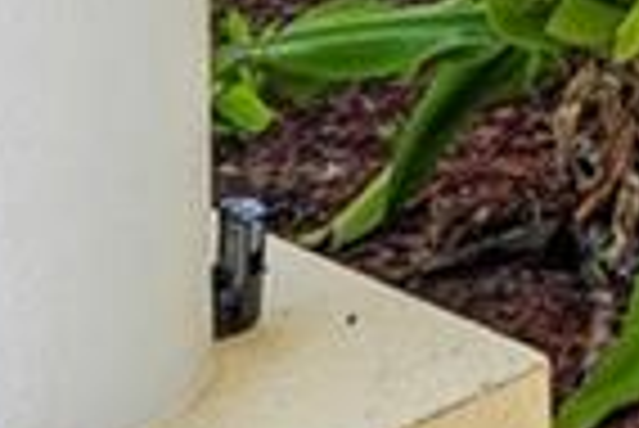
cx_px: 1516
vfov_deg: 10.2
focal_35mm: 115
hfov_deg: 13.3
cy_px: -642
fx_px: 2043
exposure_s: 1/500
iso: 400
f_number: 8
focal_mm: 16
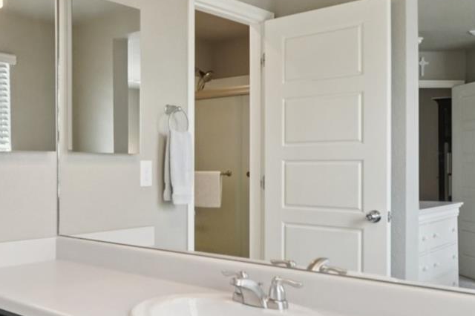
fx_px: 544
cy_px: 159
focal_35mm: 41
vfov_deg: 32.4
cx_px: 92
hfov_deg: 44.7
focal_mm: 11
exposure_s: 1/30
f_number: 8
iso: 250
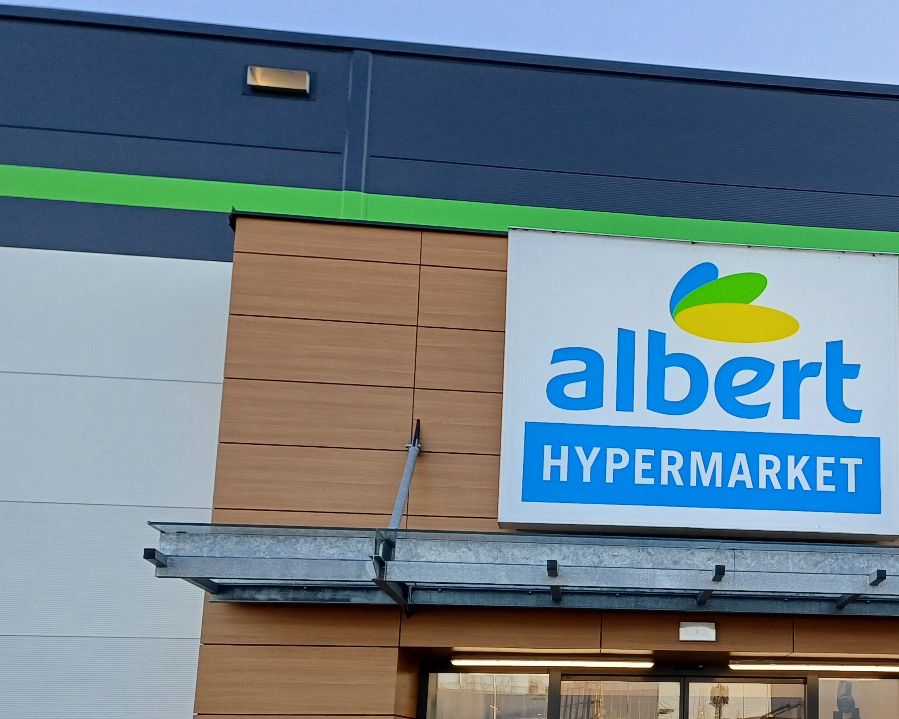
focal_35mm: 44
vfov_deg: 33.3
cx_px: 751
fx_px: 1171
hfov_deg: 39.9
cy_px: 562
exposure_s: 1/157
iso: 50
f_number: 1.8
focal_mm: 4.65
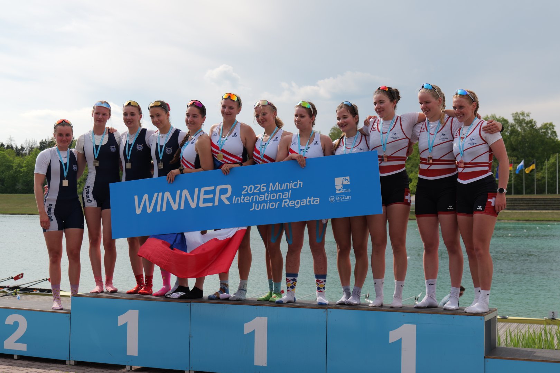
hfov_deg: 36.2
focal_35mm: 55
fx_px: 855
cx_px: 280
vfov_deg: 24.6
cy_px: 186
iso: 100
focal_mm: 55
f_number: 5.5
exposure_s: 1/500
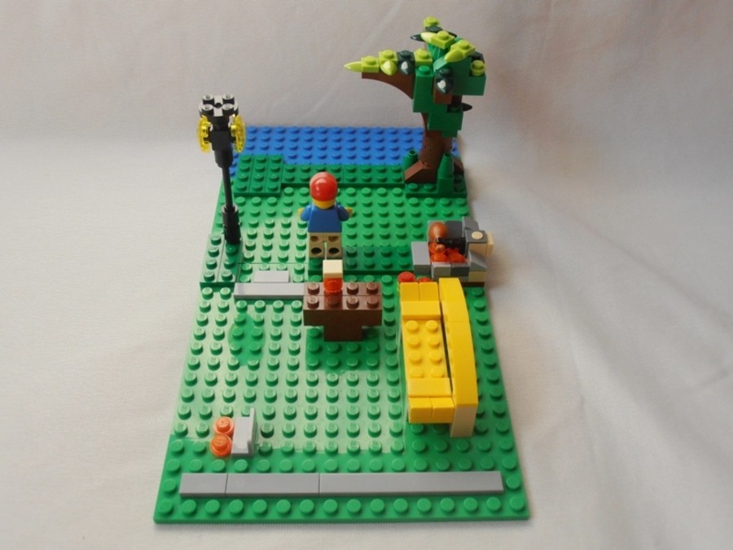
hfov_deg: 50.1
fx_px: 783
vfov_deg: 38.7
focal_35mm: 37
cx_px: 366
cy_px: 275
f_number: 3.9
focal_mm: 6.61
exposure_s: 1/80
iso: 80
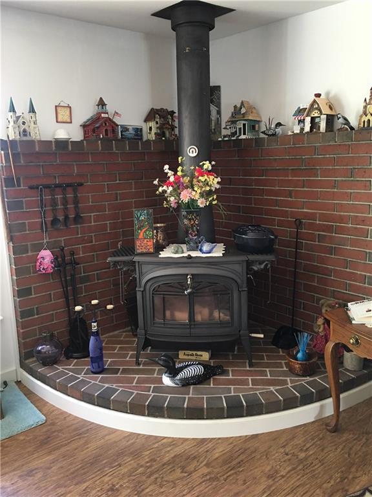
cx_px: 186
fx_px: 416
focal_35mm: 29
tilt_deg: -11.1
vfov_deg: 61.7
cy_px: 248
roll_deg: +1.4
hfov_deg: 48.2
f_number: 2.2
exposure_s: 1/15
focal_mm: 4.15
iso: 64
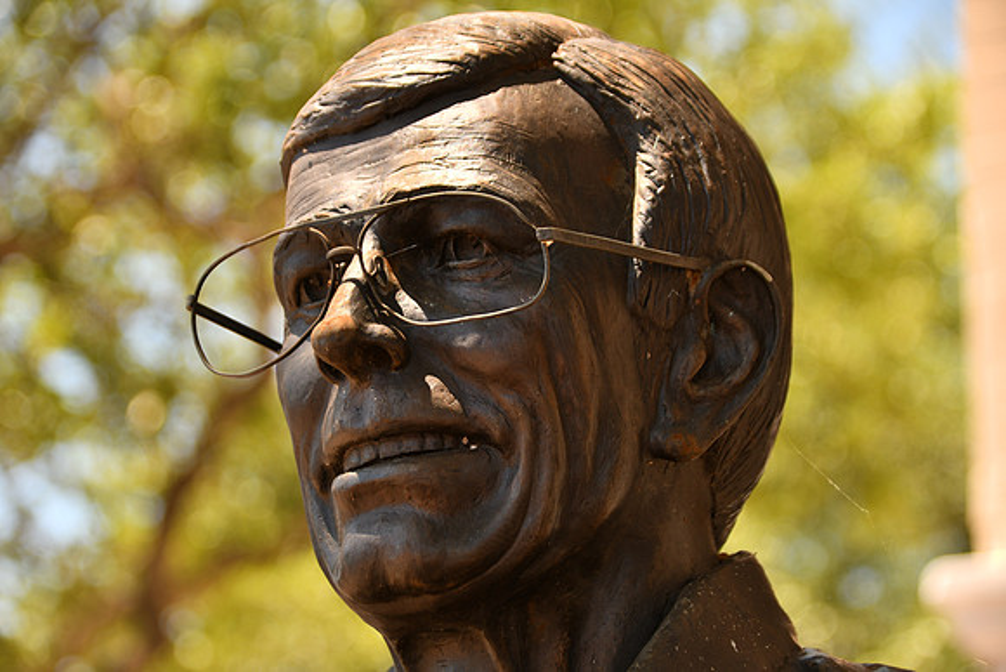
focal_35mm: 147
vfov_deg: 9.3
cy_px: 336
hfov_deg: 14.0
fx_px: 4109
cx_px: 503
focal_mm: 98
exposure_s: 1/125
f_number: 5.6
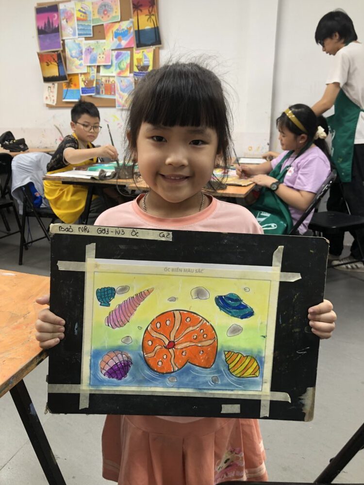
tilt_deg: -17.0
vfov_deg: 63.4
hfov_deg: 49.7
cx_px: 182
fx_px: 393
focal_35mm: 28
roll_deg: +0.2
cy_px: 242
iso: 100
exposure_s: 1/100
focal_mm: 3.99
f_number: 1.8
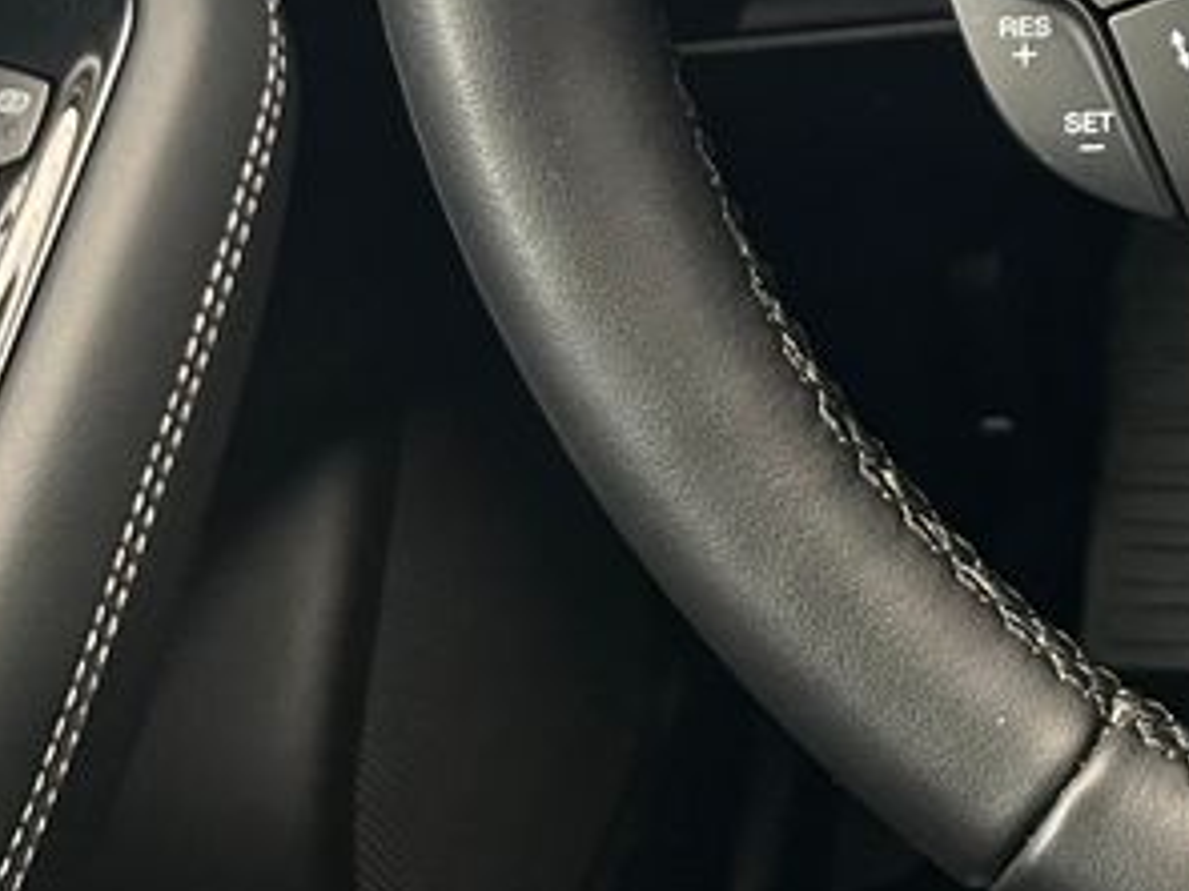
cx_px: 1892
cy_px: -365
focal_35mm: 90
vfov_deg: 15.4
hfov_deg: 18.7
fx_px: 3091
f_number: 1.6
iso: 250
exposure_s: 1/55
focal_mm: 5.1
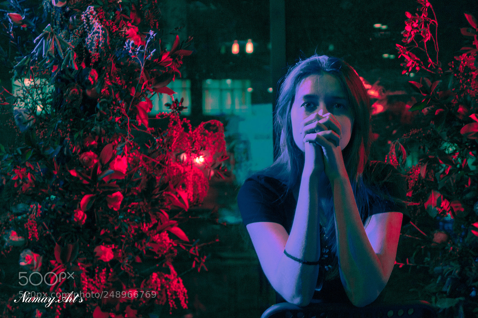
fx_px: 955
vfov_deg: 18.9
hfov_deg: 28.1
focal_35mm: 72
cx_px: 239
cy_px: 159
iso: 200
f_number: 5
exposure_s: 1/30
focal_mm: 48
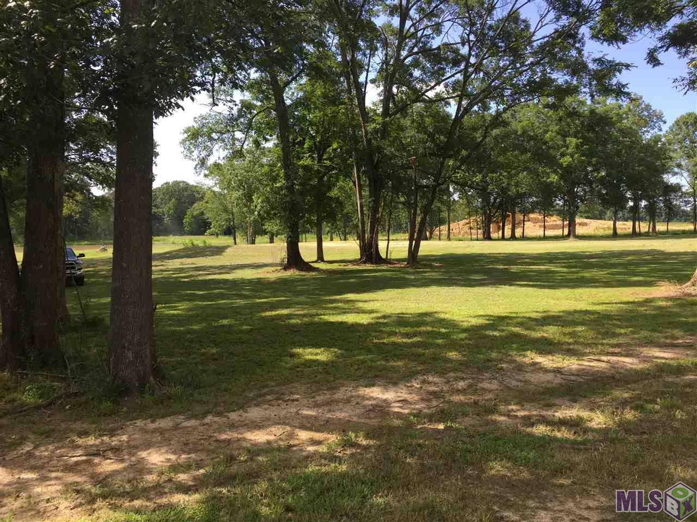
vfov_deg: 48.2
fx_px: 584
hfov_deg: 61.7
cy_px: 261
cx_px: 348
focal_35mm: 29
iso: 32
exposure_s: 1/719
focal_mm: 4.15
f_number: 2.2
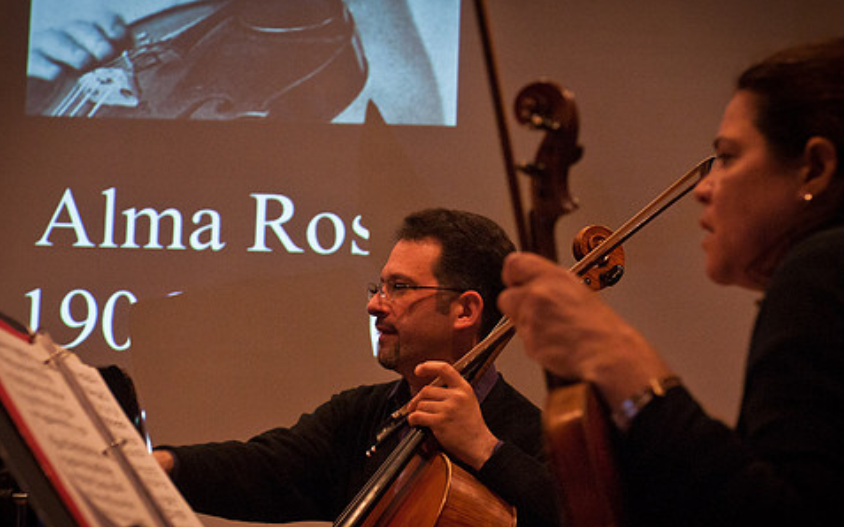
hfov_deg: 24.8
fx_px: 1923
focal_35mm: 84
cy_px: 300
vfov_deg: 15.6
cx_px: 419
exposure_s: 1/80
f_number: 4
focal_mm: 45
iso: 1600
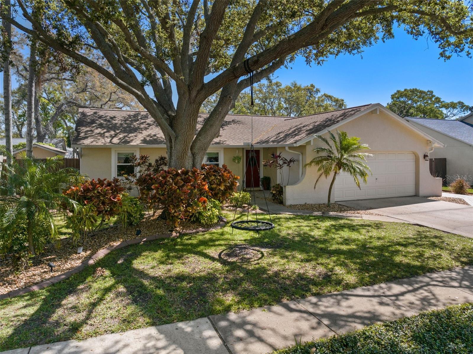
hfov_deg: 71.6
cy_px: 177
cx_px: 236
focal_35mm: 24
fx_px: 328
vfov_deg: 56.7
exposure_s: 1/2000
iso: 190
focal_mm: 12.29
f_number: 2.8
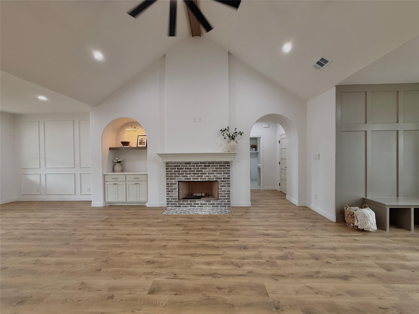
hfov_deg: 102.1
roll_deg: +0.5
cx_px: 210
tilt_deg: -0.5
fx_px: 169
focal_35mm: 14
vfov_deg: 85.7
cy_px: 157
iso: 160
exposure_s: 1/120
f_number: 2.2
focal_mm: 2.22
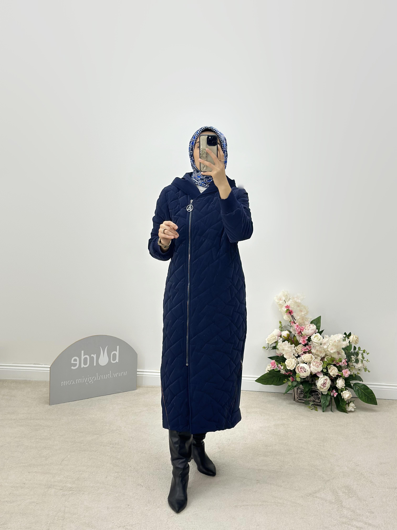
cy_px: 265
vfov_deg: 39.7
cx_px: 198
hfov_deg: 30.3
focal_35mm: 48
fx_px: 734
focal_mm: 6.86
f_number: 1.78
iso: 80
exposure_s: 1/205
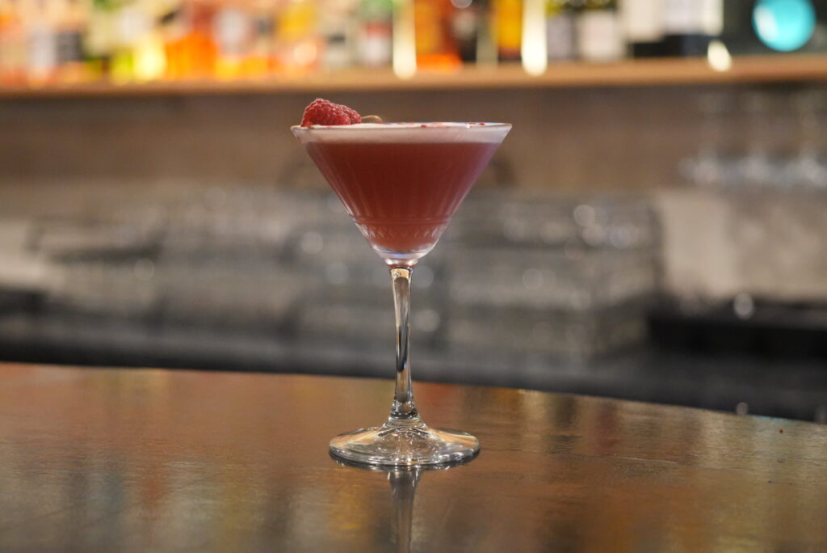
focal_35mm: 60
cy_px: 276
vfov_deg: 22.7
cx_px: 414
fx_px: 1379
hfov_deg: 33.4
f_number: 2.5
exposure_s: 1/160
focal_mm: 40
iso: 4000
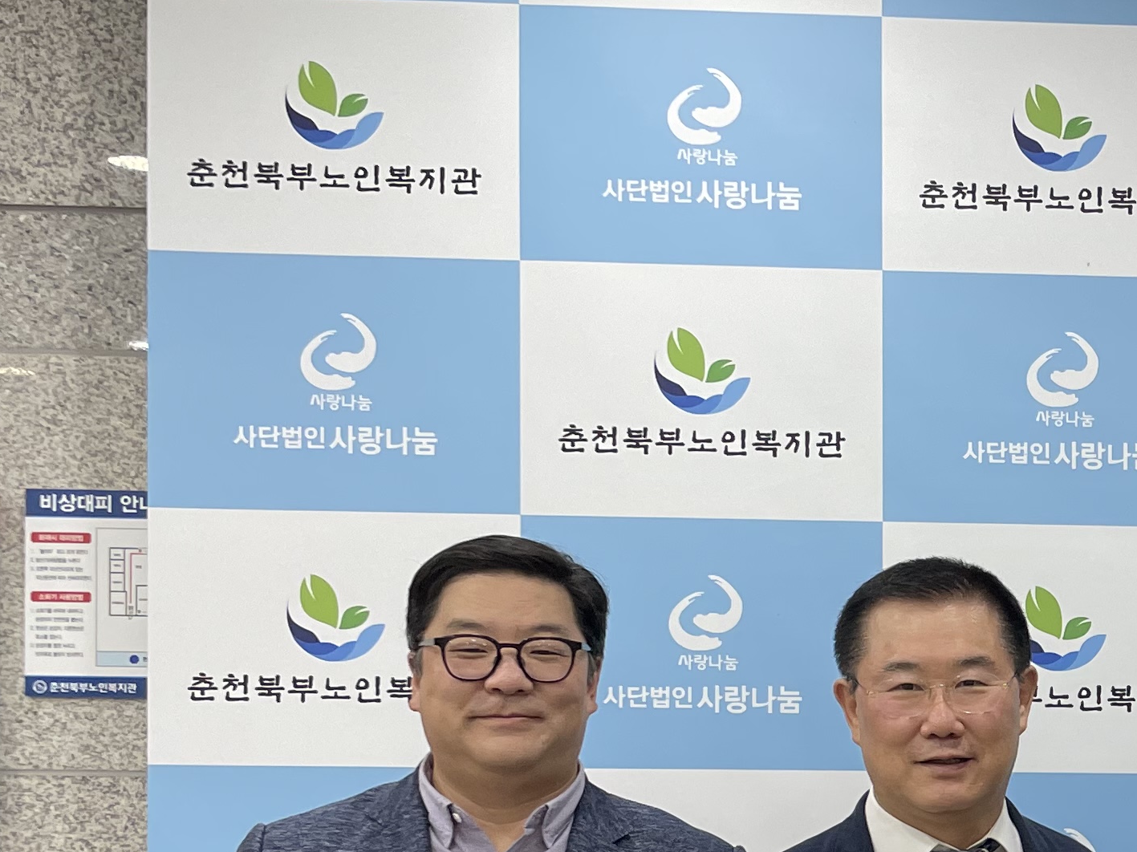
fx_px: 2430
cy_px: 838
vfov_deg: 19.4
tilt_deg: +0.1
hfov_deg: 23.8
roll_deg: -0.1
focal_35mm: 74
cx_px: 1388
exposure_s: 1/60
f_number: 1.6
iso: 64
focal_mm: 4.2
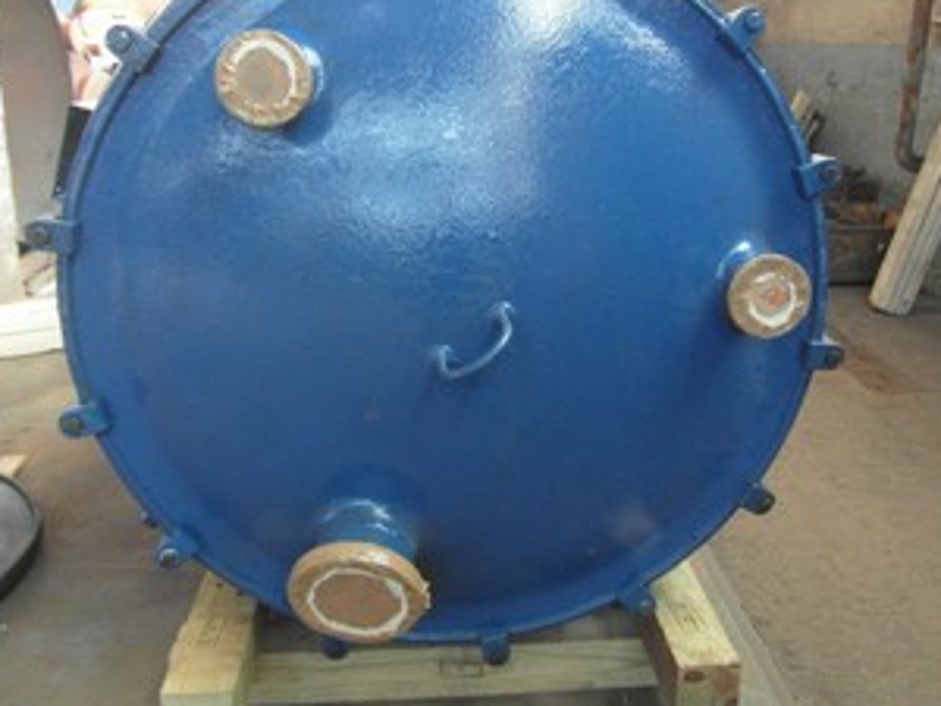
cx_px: 540
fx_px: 870
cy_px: 314
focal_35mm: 32
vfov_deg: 44.1
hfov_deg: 56.6
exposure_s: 1/30
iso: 320
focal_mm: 4
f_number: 3.2
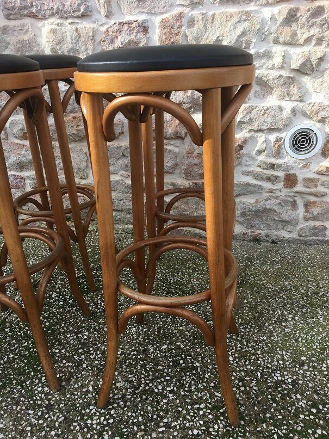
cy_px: 220
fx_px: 368
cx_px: 164
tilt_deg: -24.0
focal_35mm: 29
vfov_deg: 61.7
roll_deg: +1.8
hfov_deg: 48.2
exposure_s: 1/422
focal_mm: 4.15
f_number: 2.2
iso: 25
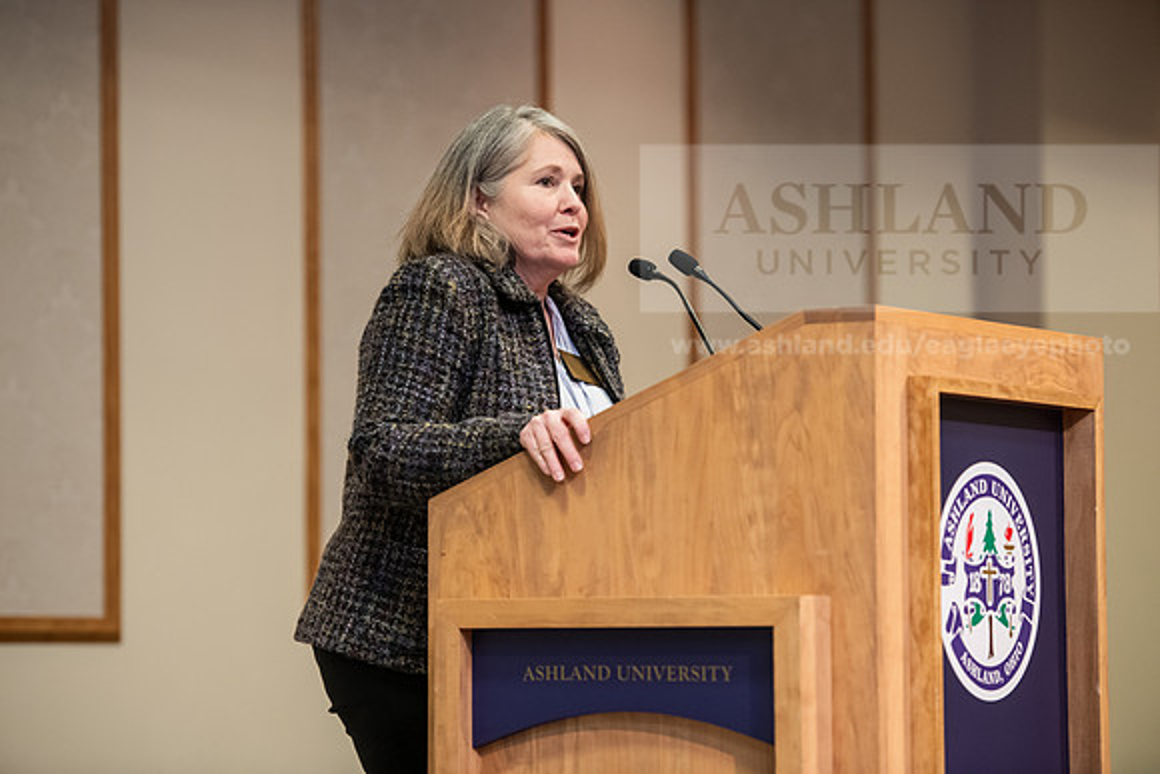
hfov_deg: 16.4
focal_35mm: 125
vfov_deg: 11.0
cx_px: 580
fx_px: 4029
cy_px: 387
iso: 1600
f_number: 3.2
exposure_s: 1/200
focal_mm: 125
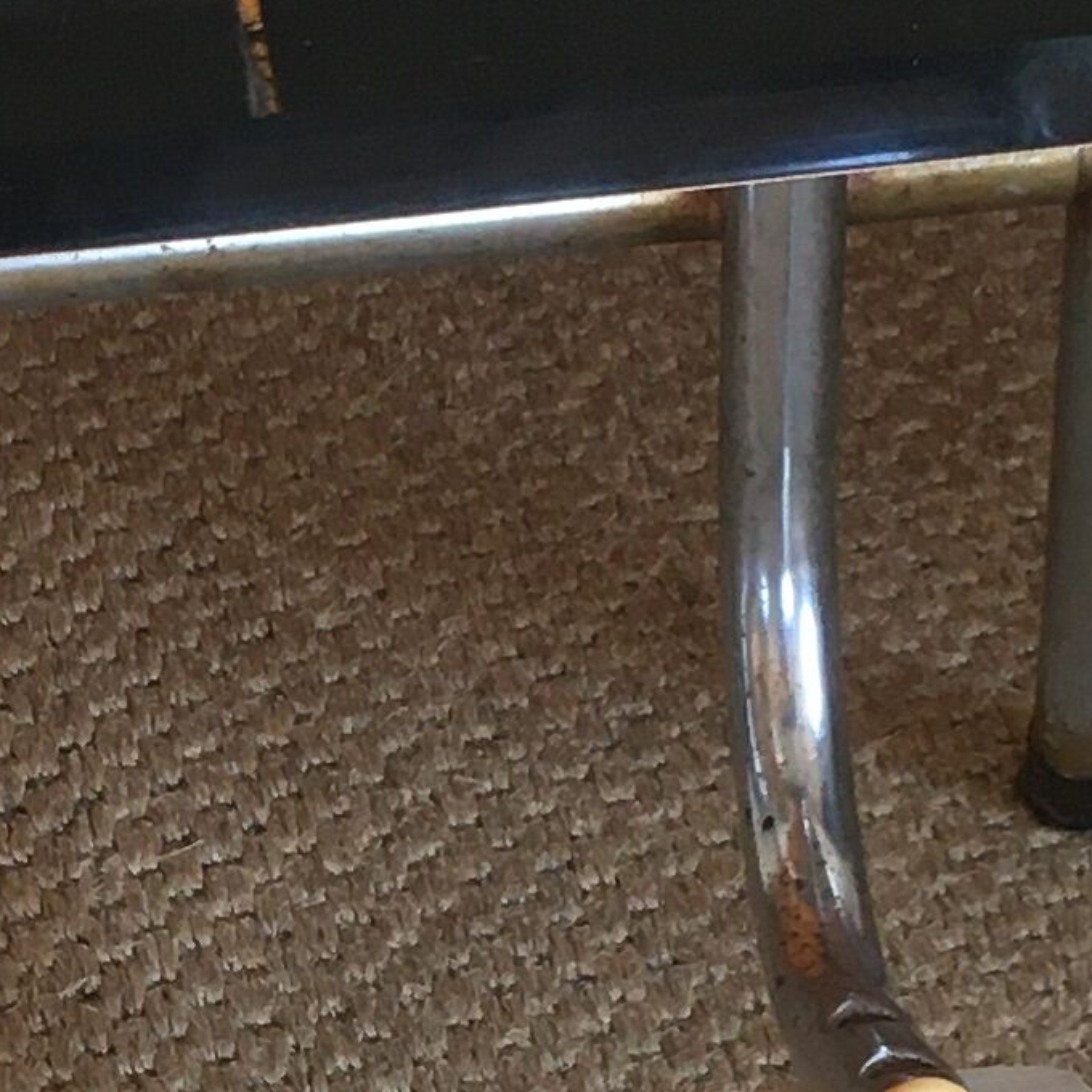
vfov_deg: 11.4
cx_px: 153
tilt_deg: -54.0
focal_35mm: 152
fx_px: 5425
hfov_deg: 11.4
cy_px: 1119
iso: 80
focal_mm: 4.15
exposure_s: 1/33
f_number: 2.2
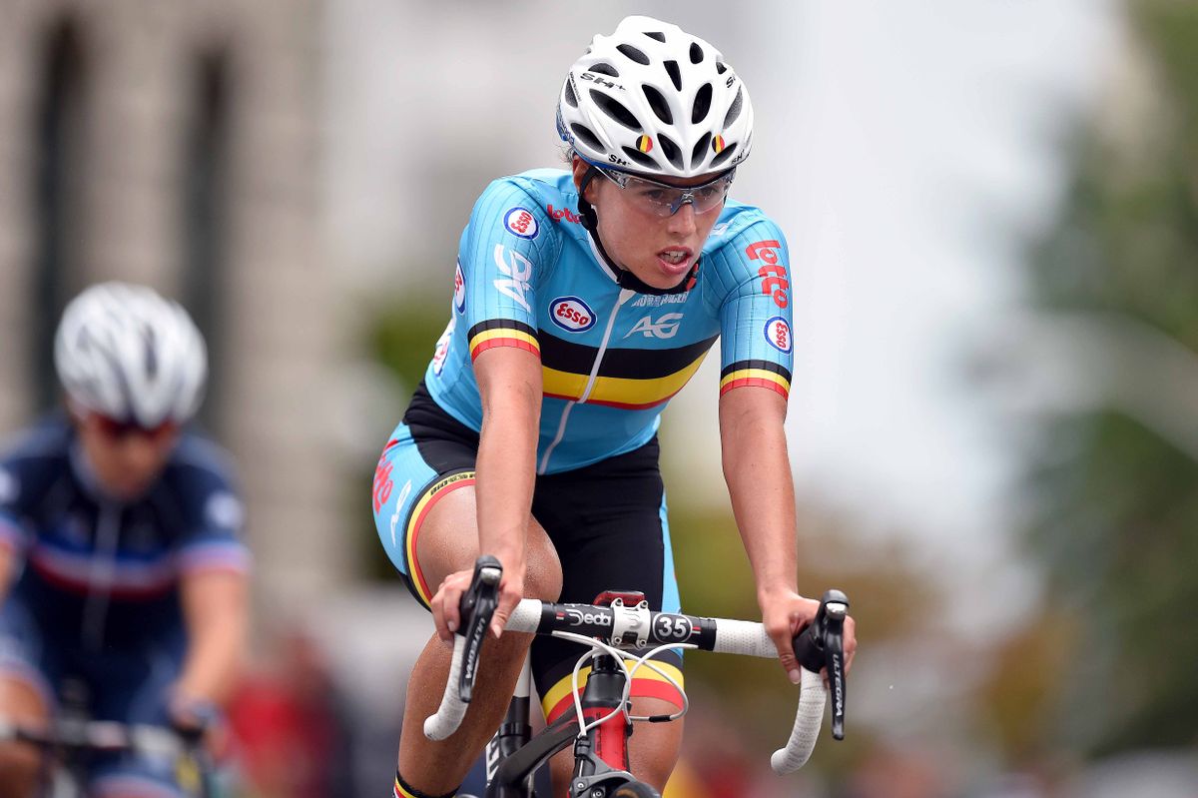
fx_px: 13305
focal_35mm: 400
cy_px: 399
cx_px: 599
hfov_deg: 5.2
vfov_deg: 3.4
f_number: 3.2
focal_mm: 400
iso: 1000
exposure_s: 1/2500
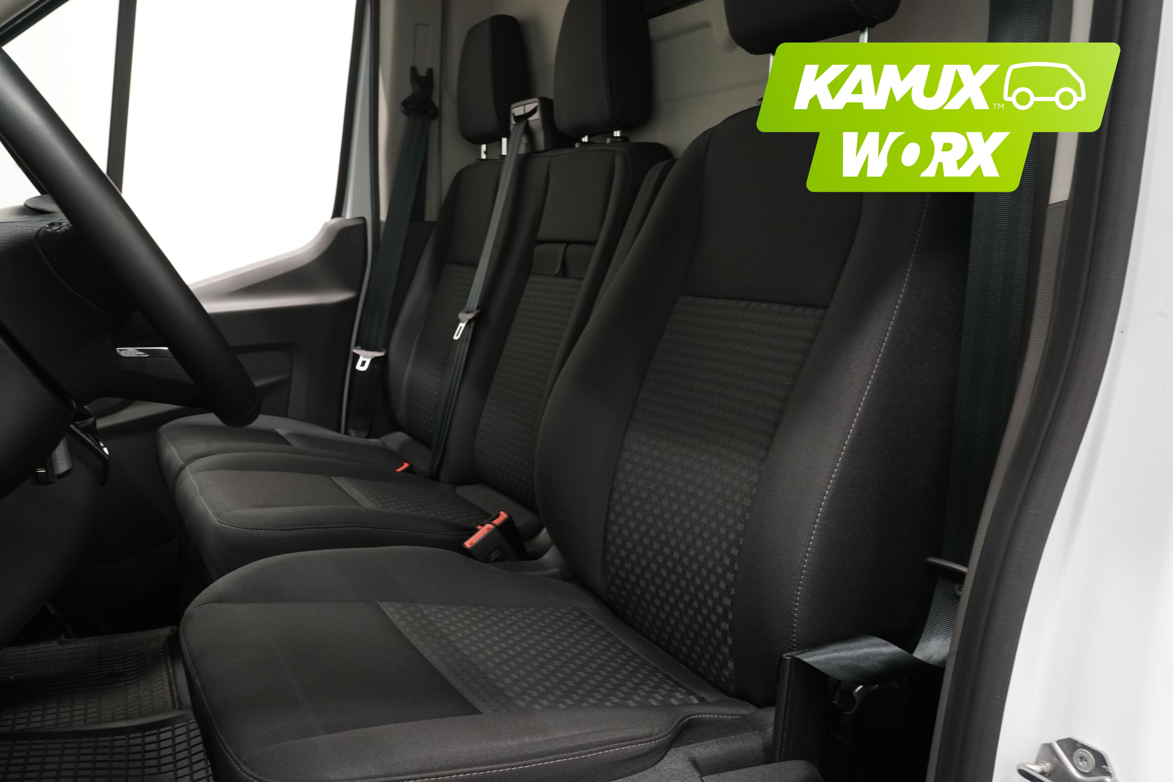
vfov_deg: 42.3
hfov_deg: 60.3
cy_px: 391
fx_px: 1010
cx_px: 586
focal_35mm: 31
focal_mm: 31
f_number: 14
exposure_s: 1/1.6
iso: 800
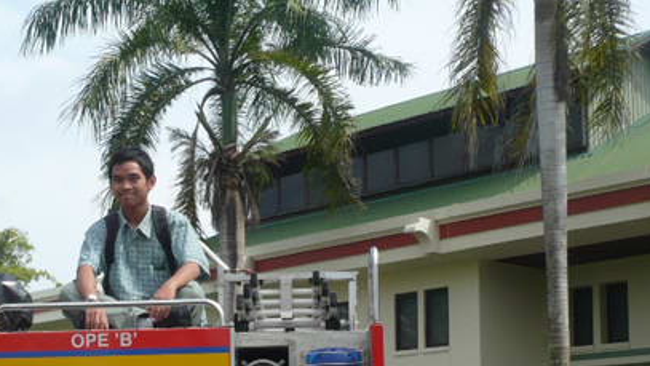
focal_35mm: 77
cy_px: 369
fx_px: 1327
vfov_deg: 15.4
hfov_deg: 27.1
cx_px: 145
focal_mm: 5.8
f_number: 8
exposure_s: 1/200
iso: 100
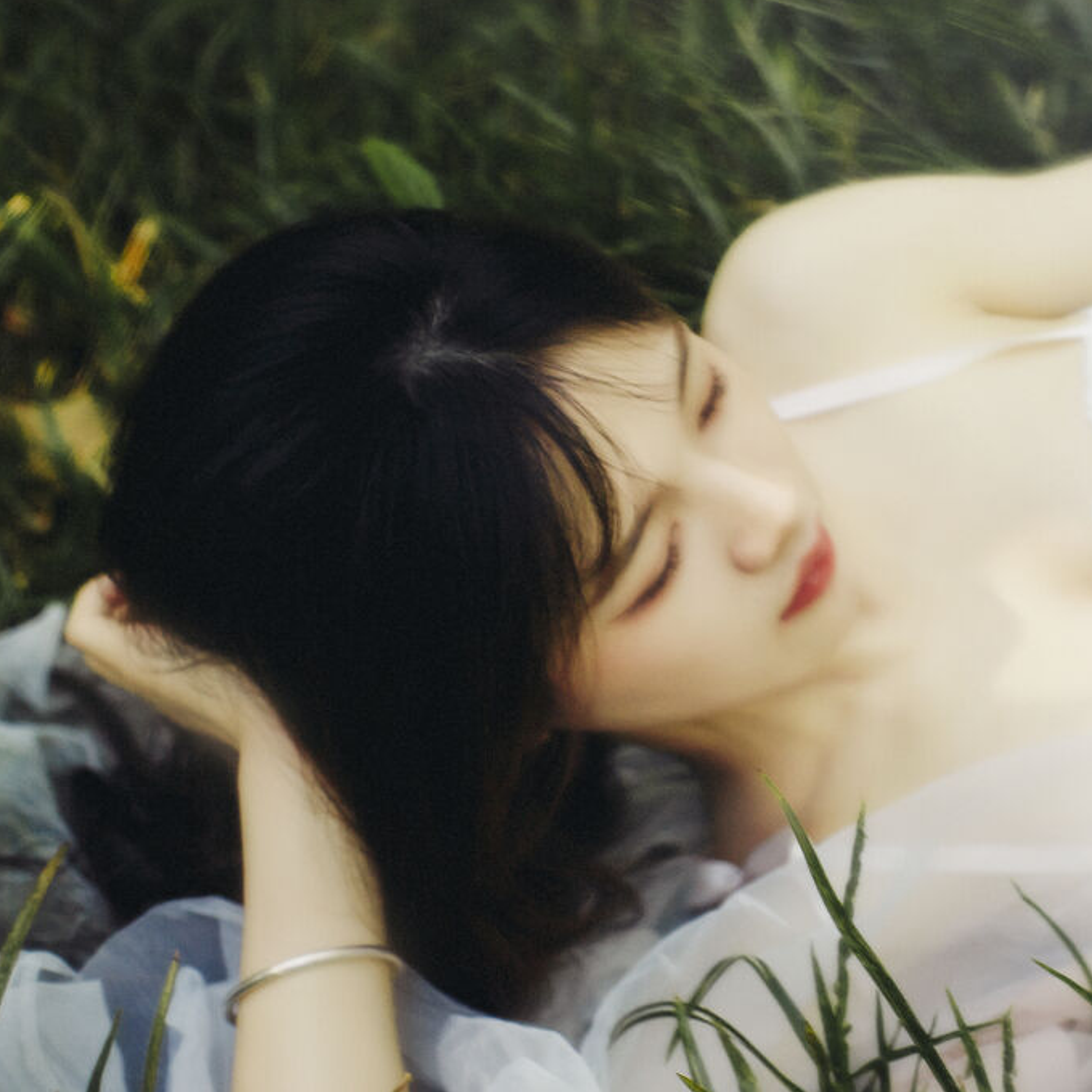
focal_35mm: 75
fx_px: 2677
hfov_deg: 22.7
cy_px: 466
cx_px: 882
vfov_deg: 23.0
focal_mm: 50
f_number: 4
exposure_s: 1/100
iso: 100
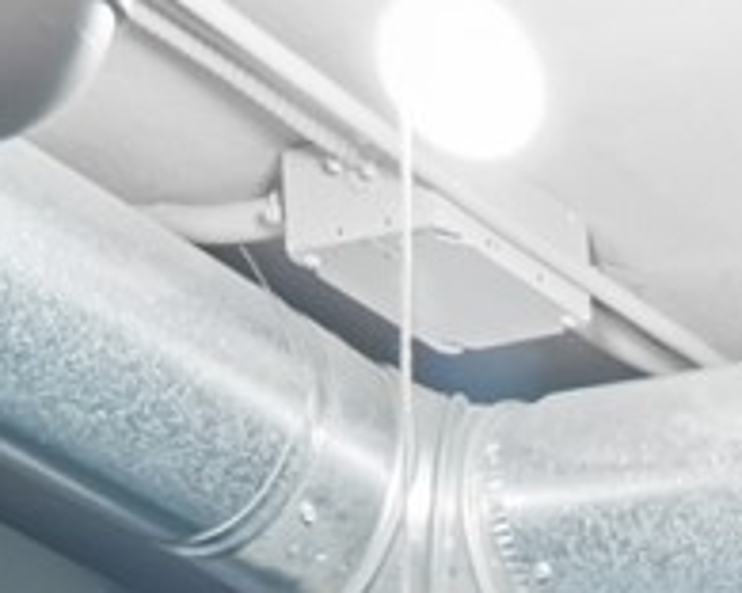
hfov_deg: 10.2
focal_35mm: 131
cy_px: 2017
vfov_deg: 8.7
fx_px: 2877
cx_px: 2293
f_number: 10
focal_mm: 16
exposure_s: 1/1.67
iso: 640
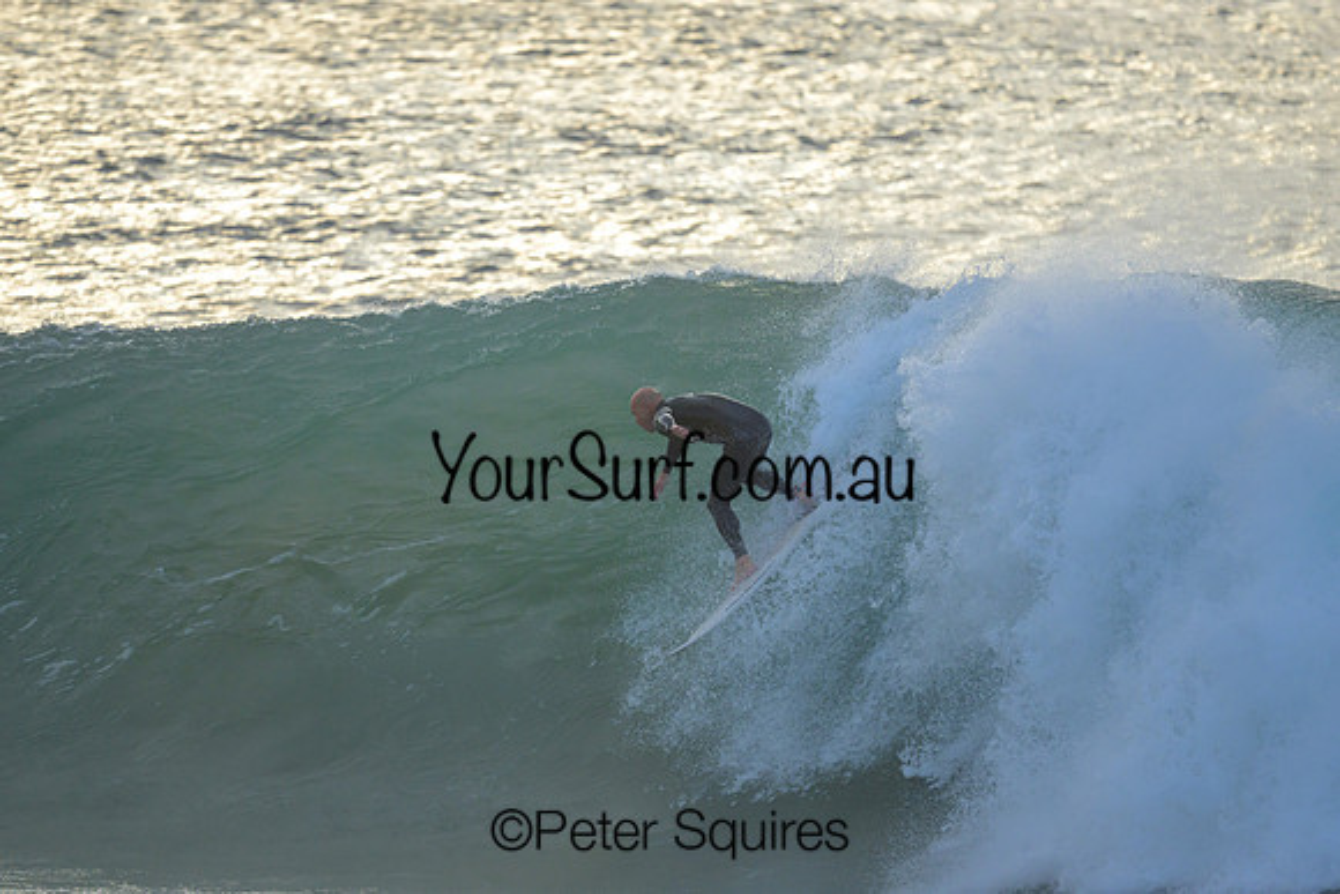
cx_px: 670
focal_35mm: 800
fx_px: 29783
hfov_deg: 2.6
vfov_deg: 1.7
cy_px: 447
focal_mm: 800
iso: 1100
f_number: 6.3
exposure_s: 1/2500
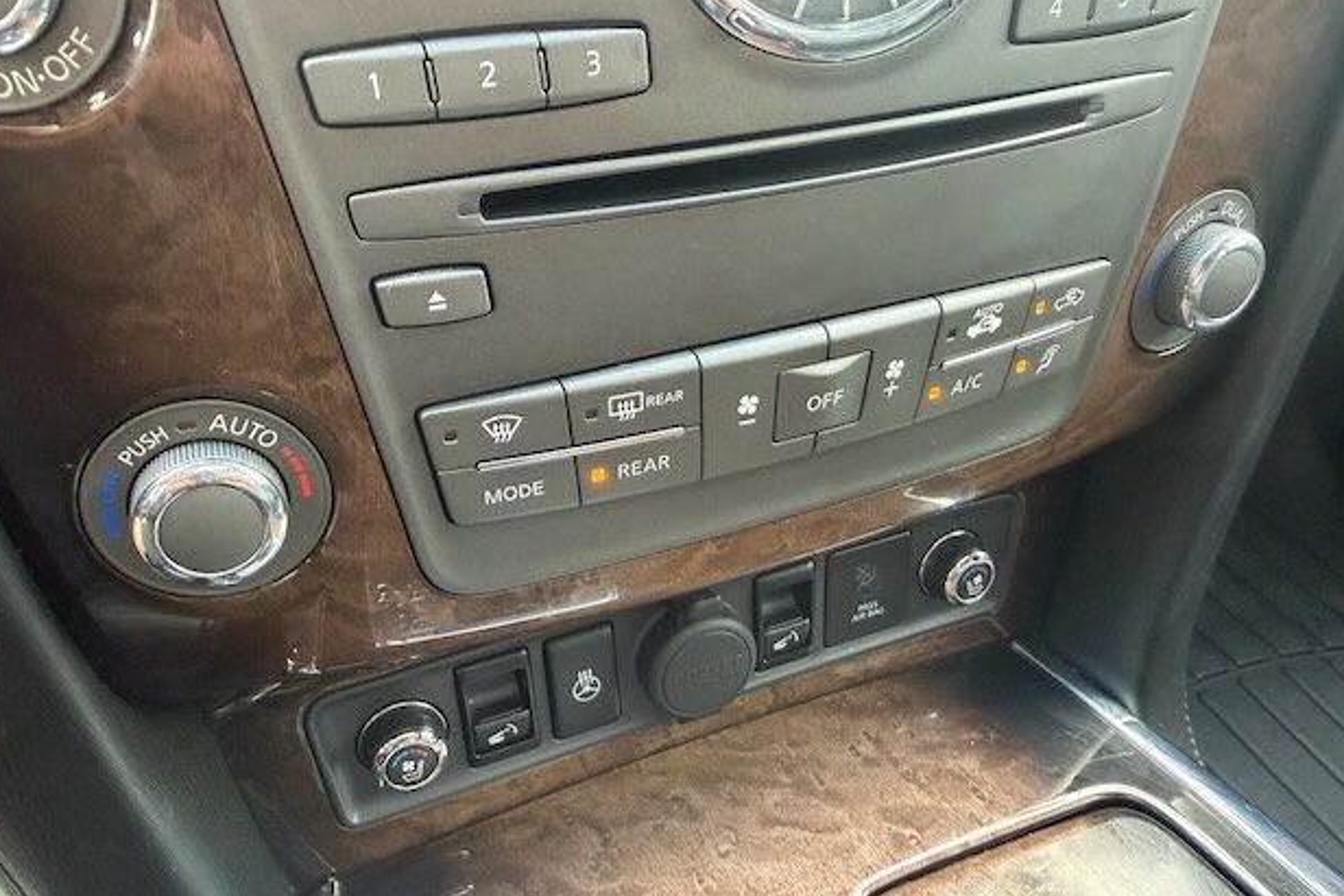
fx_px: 1008
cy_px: 445
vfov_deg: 48.0
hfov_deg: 67.4
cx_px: 668
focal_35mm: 27
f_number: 2.2
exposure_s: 1/60
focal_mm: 2.22
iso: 500
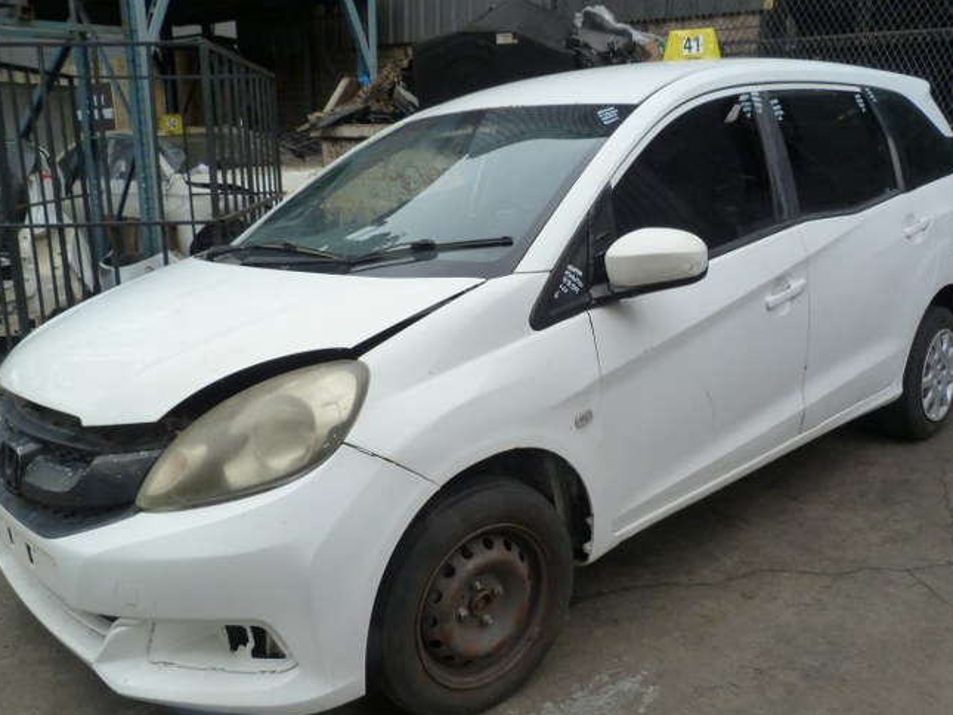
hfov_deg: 58.3
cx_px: 499
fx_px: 854
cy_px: 383
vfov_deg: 45.4
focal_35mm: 31
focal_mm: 4.5
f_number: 4
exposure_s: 1/100
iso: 125
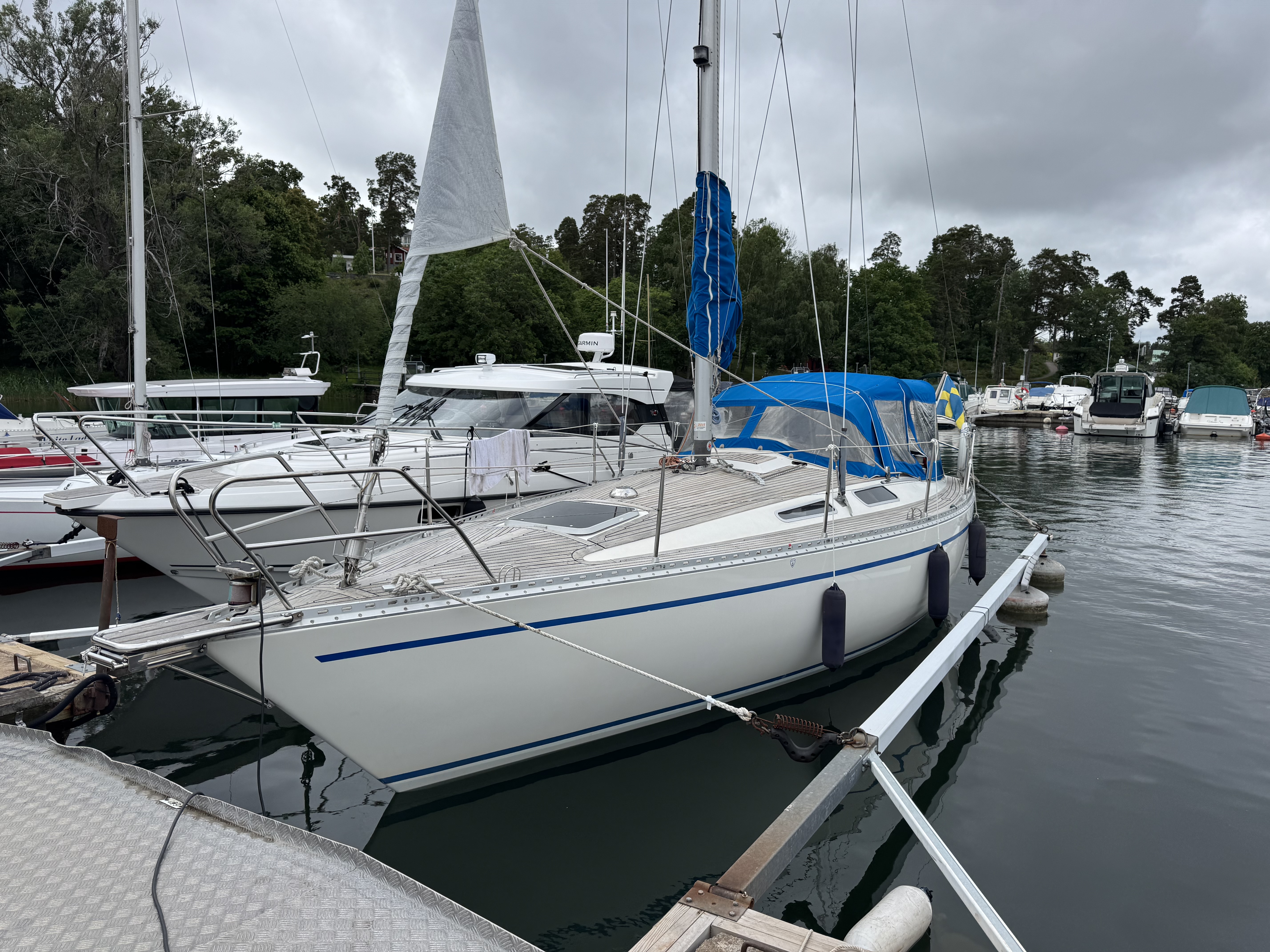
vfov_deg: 56.8
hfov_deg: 71.6
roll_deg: -1.0
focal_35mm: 24
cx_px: 635
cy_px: 476
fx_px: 881
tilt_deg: -6.1
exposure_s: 1/2604
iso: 80
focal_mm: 6.76
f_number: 1.78
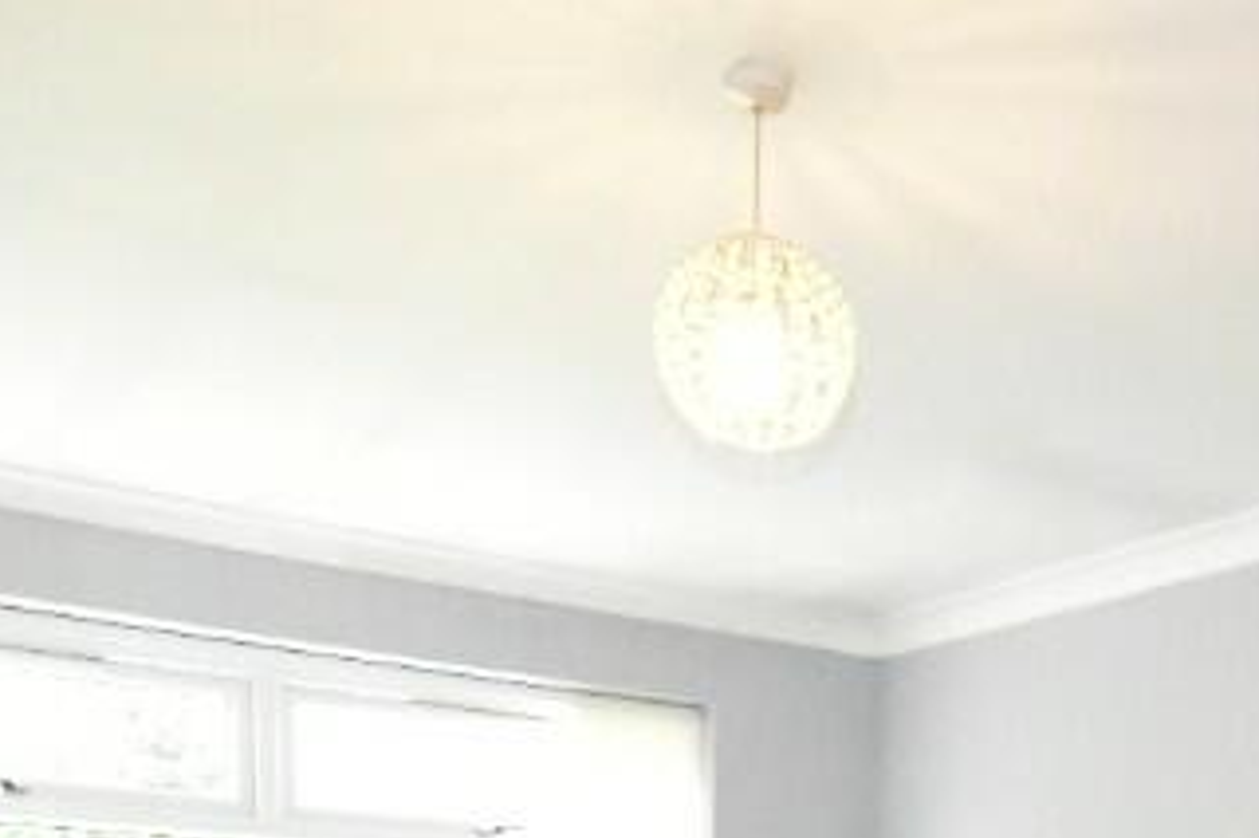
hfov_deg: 39.3
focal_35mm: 48
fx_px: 1678
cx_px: 1031
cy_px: 1206
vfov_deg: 23.3
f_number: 8
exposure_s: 1/200
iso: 12800
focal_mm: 10
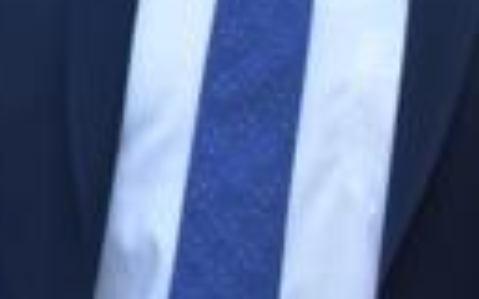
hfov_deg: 2.7
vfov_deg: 1.7
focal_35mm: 768
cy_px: -277
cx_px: 975
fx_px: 10031
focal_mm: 105
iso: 800
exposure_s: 1/200
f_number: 7.1
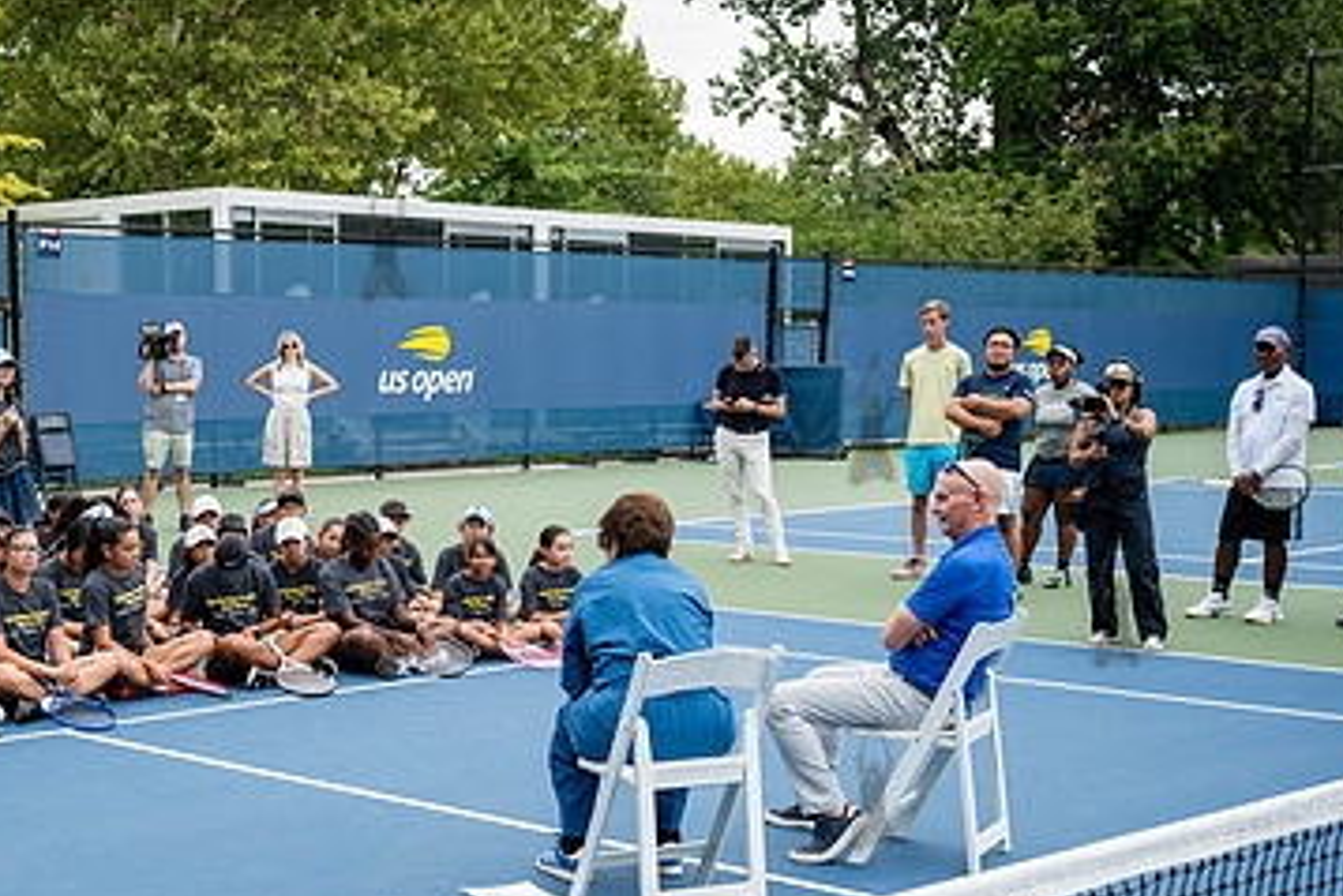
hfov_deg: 33.5
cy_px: 600
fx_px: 2202
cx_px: 391
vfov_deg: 22.9
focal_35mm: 59
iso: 400
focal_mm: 35
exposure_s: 1/320
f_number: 4.5
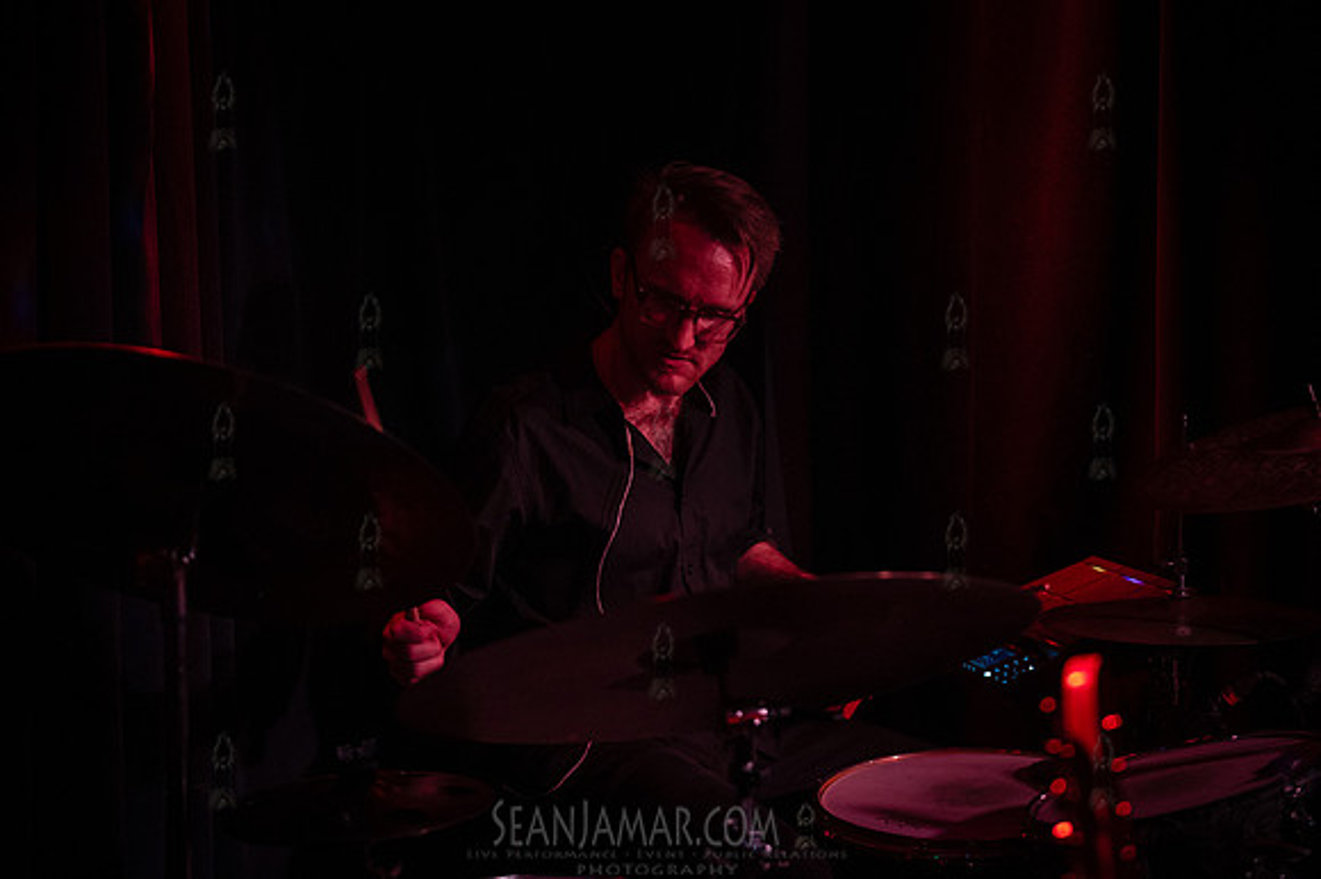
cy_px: 440
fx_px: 2017
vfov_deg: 24.6
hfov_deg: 36.3
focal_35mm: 55
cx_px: 660
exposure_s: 1/320
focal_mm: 55
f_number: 3.5
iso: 8000
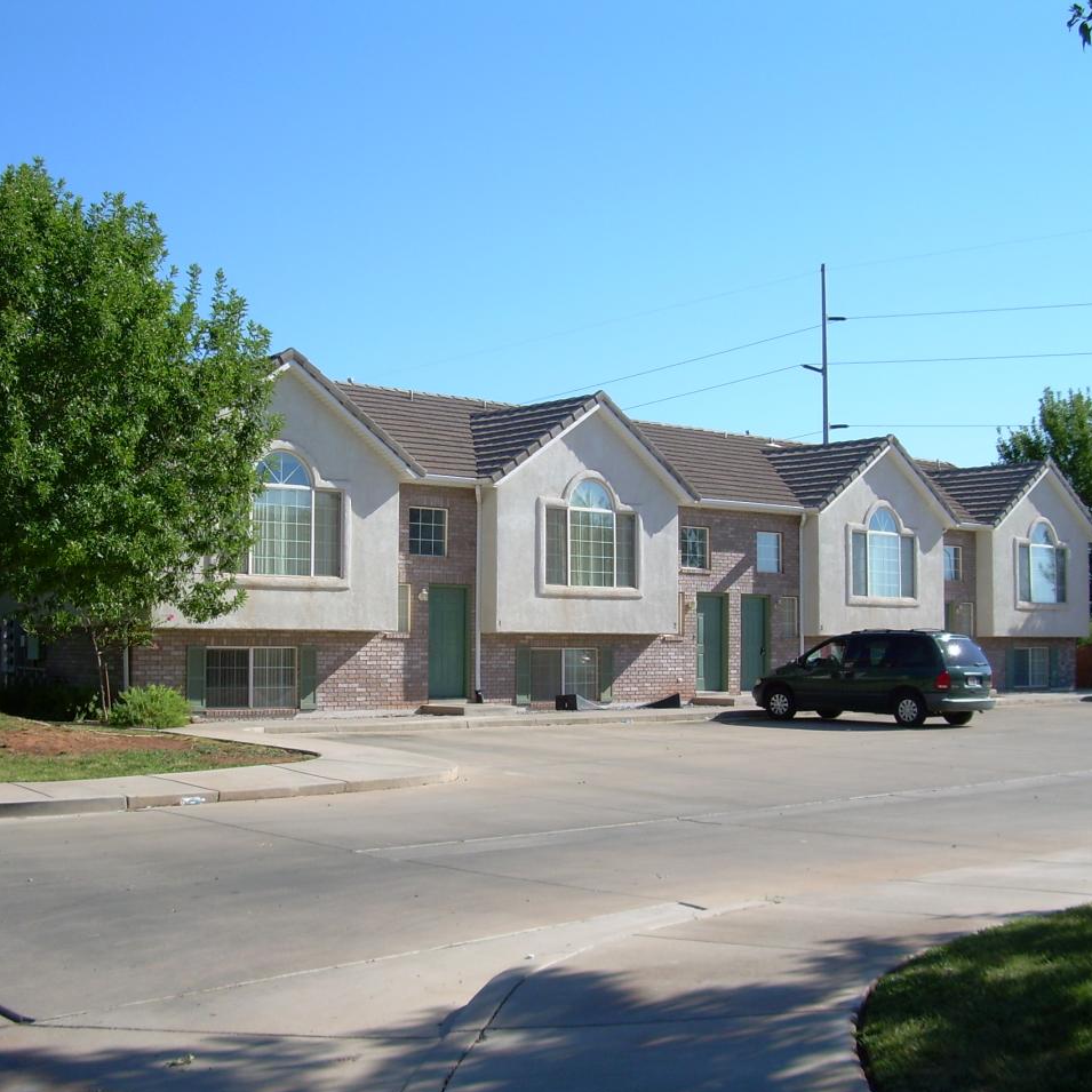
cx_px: 529
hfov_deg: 37.5
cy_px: 548
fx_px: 1606
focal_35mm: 45
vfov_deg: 37.6
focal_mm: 6.3
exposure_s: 1/354
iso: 50
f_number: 4.6
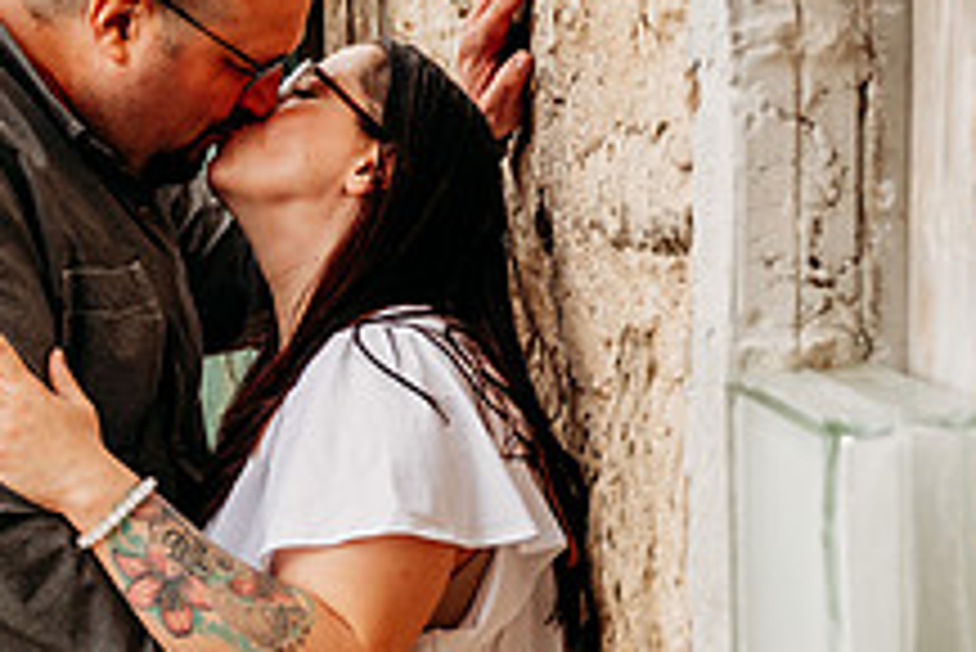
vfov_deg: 11.2
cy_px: 268
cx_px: 684
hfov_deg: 16.6
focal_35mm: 123
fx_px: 3337
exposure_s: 1/250
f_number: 3.5
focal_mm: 46
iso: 320
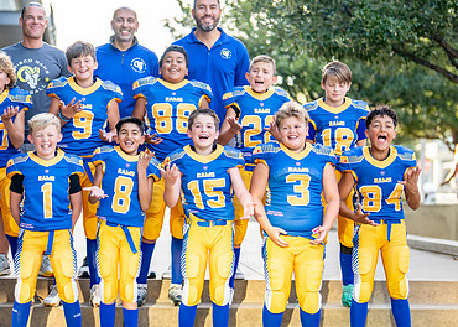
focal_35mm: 100
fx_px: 1300
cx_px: 155
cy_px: 157
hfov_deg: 19.9
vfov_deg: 14.3
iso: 200
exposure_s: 1/1600
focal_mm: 50
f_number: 1.2
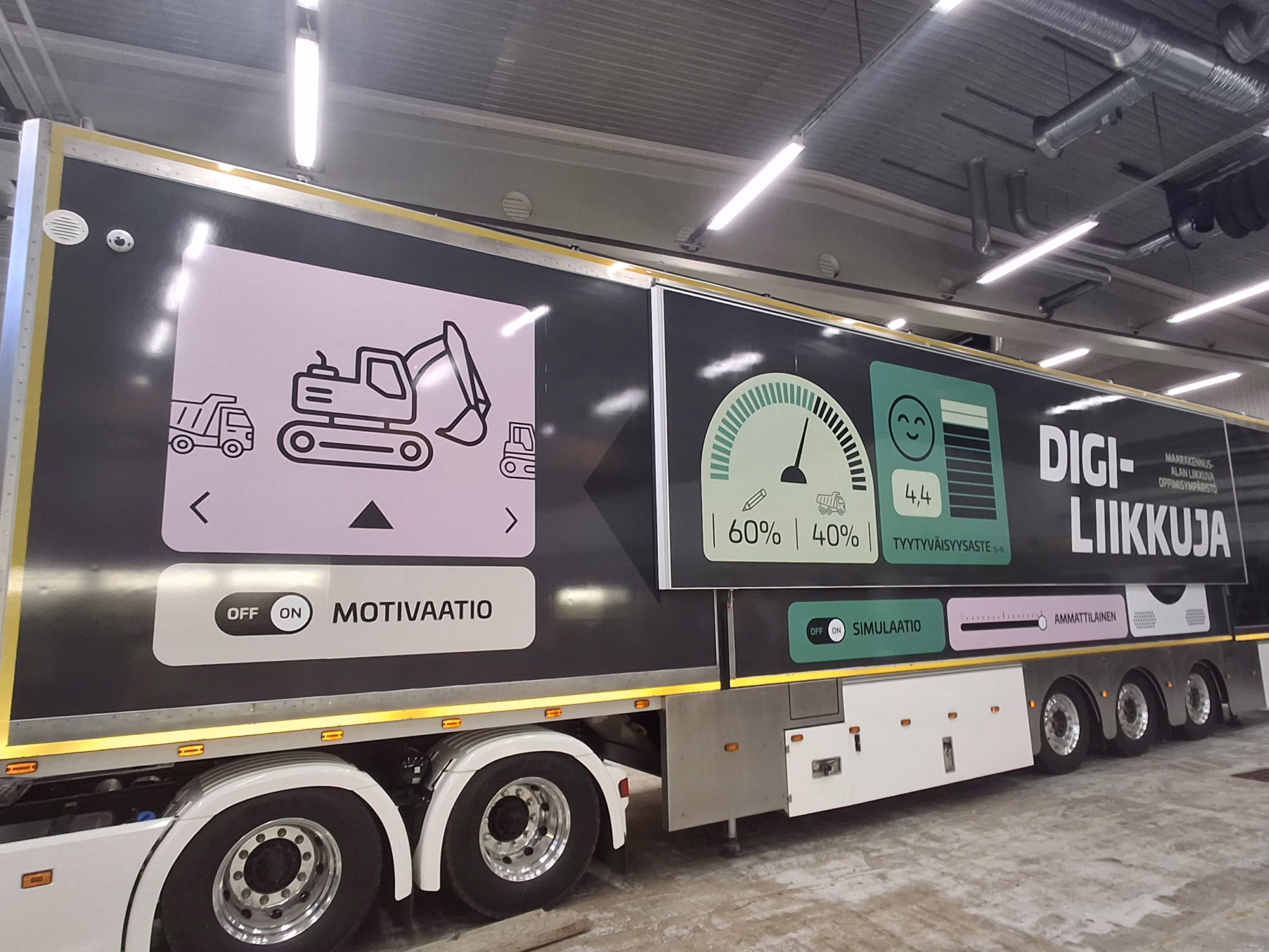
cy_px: 493
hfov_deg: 78.9
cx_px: 662
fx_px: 770
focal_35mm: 21
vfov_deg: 63.4
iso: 64
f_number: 2.2
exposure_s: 1/50
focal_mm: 1.64
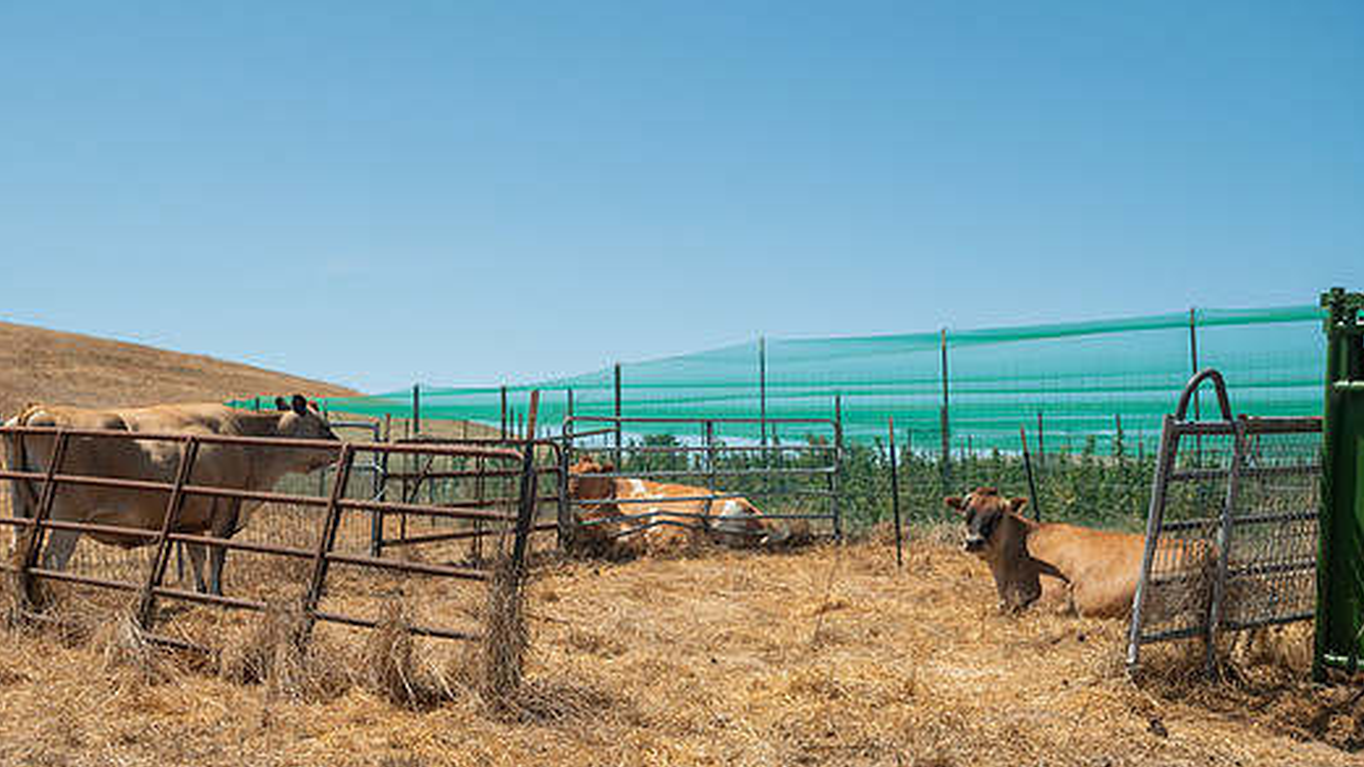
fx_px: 1519
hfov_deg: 48.3
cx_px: 647
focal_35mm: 42
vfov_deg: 28.3
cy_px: 438
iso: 500
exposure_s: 1/6400
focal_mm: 36
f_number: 4
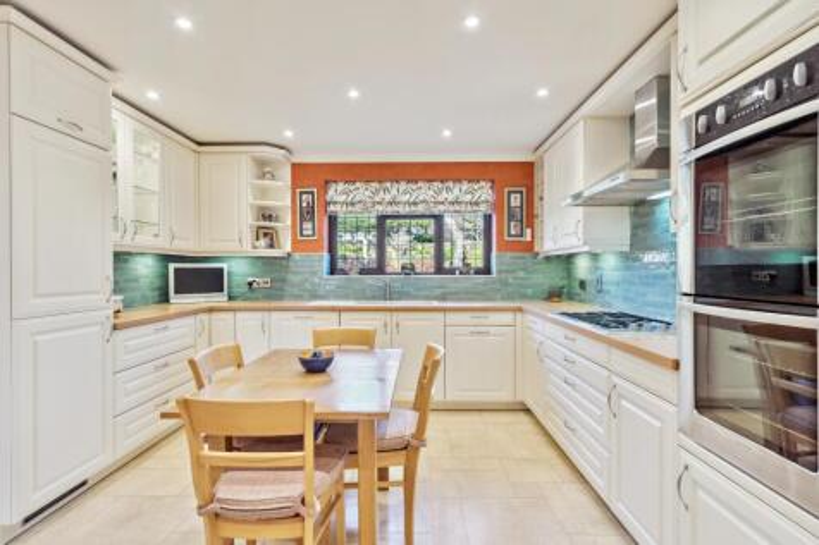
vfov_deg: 67.3
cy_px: 272
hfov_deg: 90.0
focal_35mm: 18
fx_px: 409
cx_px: 410
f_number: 11
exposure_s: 1/30
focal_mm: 18
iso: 320
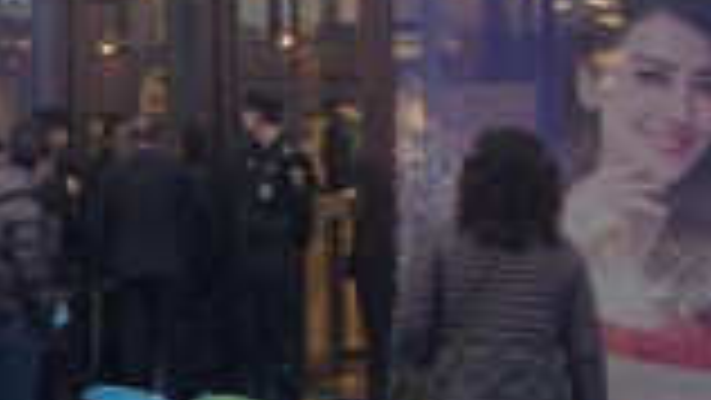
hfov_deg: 13.8
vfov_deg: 8.1
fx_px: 2810
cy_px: -40
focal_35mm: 149
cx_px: -248
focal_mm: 30
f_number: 6.3
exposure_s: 1/160
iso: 400
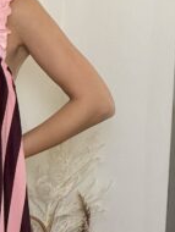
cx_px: -24
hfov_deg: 11.6
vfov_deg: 15.5
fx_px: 847
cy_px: 201
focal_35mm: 126
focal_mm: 2.71
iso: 125
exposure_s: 1/60
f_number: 1.9
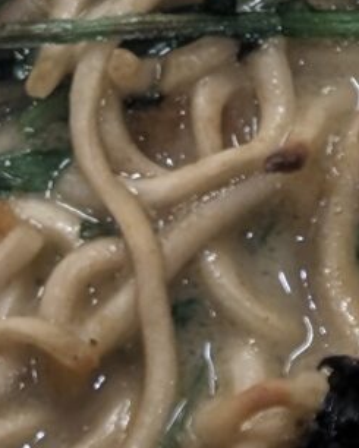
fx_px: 2602
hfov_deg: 7.6
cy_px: 548
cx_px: 689
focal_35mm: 196
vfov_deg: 9.7
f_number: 1.68
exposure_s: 1/100
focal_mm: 6.9
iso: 172
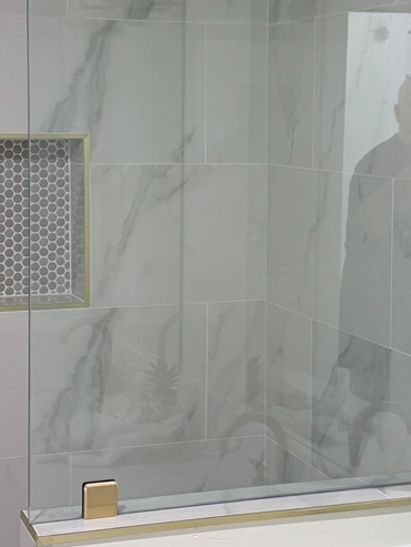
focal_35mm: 81
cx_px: 229
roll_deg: -1.1
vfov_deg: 24.0
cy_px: 199
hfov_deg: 18.2
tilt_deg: -4.2
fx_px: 1282
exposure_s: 1/79
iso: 125
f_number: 1.6
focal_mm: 5.96
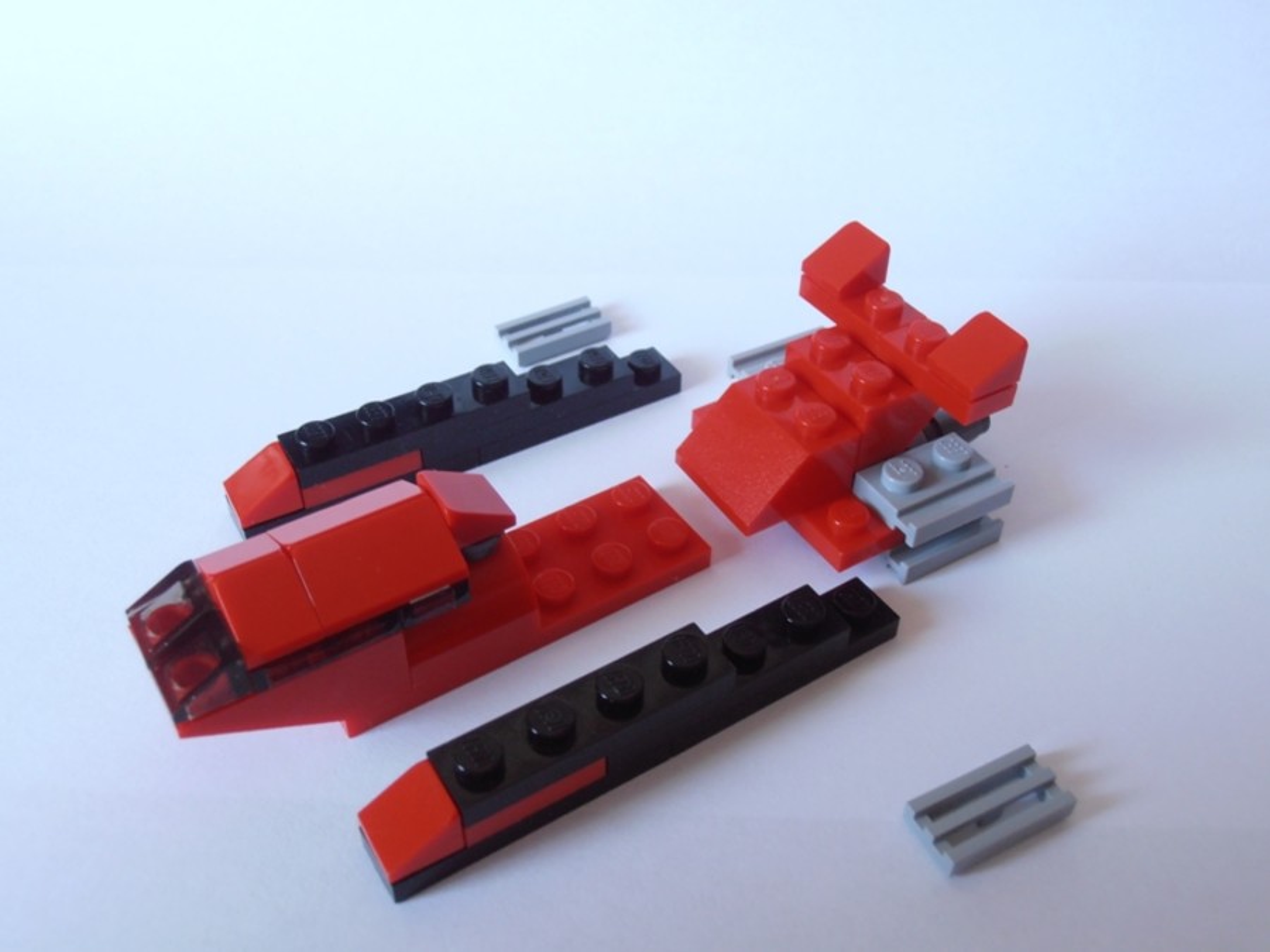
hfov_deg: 50.1
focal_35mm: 37
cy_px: 476
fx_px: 1357
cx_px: 635
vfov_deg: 38.7
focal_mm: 6.61
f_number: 3.9
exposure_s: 1/20
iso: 125
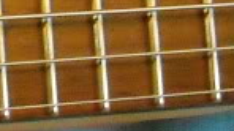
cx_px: -266
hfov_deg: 5.7
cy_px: -16
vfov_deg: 3.3
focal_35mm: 370
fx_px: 2294
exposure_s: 1/30
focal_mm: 7.92
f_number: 3.2
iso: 800
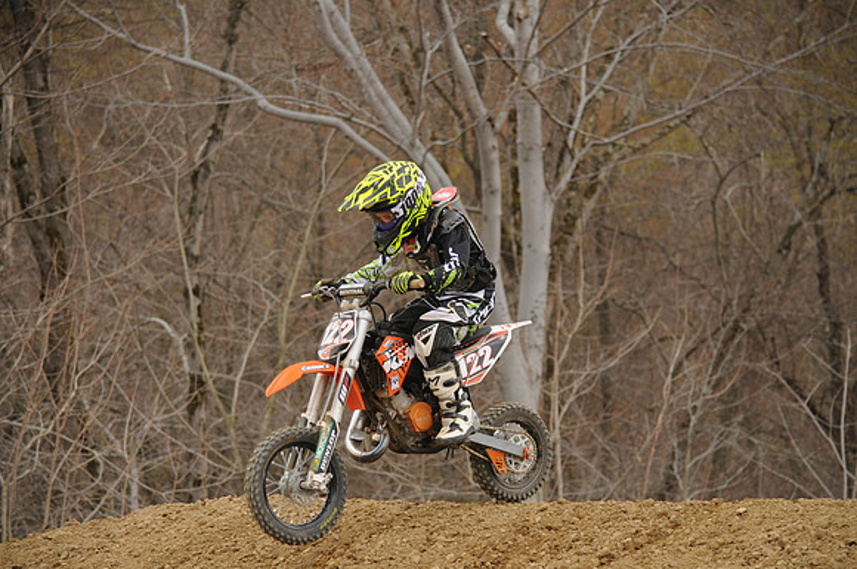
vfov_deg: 8.7
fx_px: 3744
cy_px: 284
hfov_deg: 13.1
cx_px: 428
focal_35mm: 158
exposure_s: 1/800
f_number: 4.8
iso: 400
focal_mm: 105
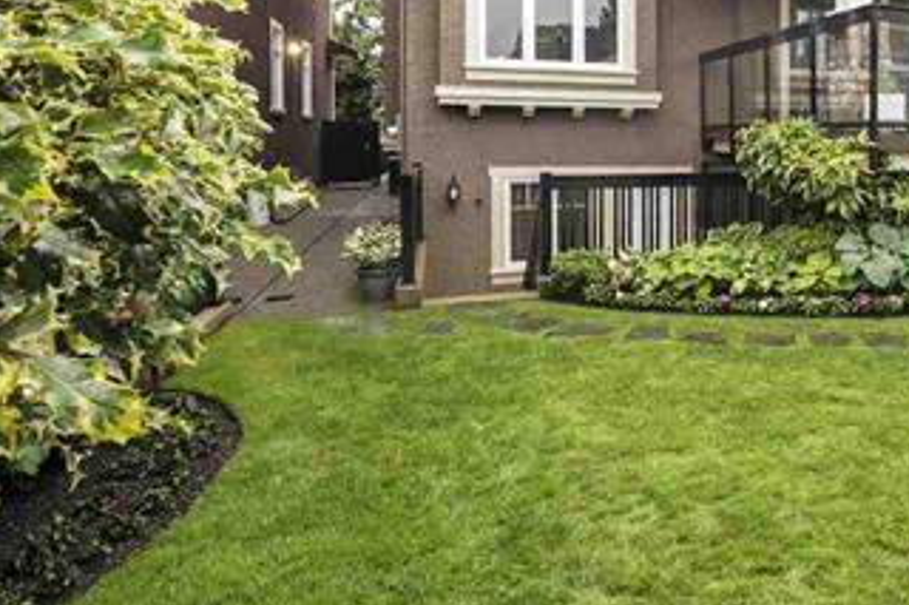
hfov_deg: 58.7
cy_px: 99
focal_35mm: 28
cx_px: 767
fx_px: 707
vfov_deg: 43.6
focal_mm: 14
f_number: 11
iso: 1600
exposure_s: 1/60
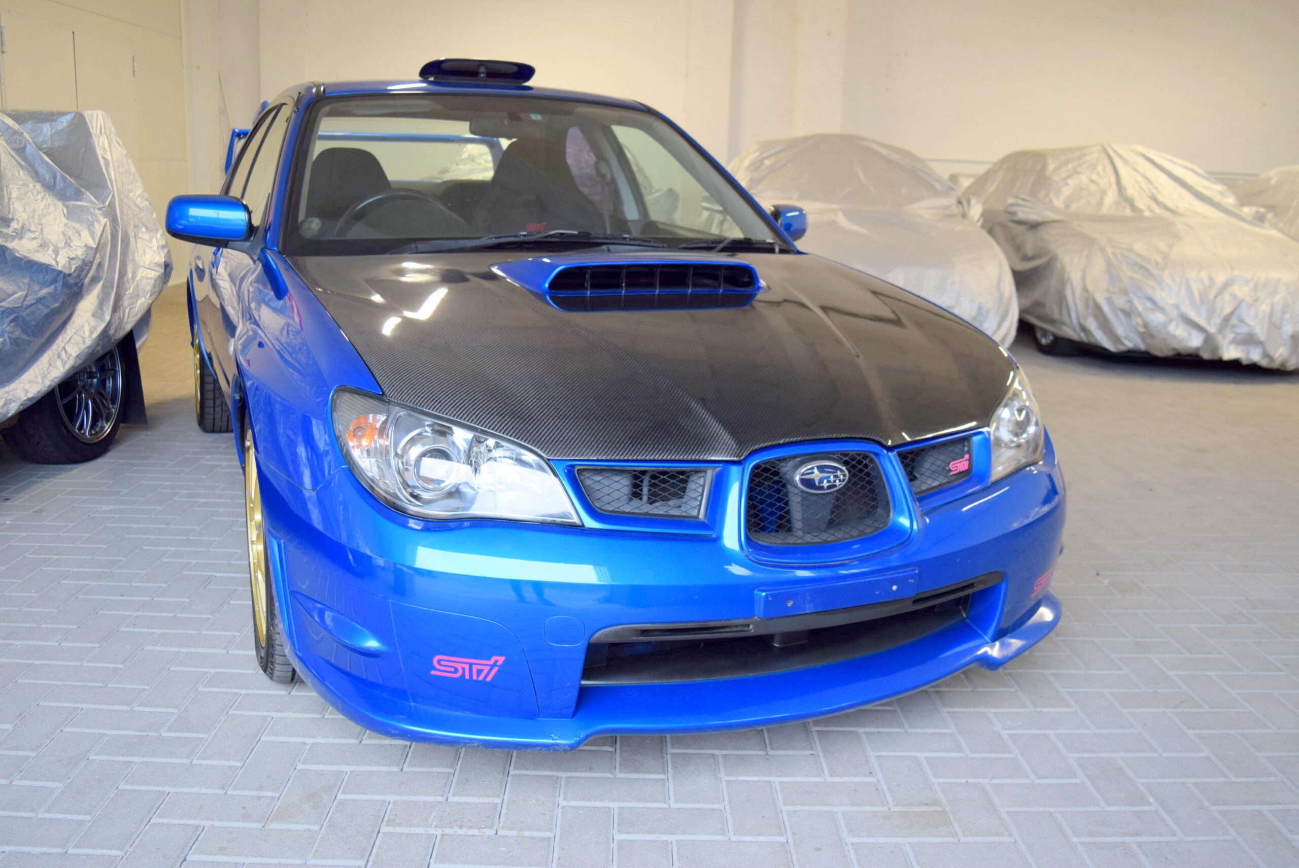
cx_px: 650
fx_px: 1137
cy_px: 434
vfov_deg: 41.8
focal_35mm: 32
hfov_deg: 59.5
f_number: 4
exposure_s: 1/60
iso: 560
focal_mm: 21
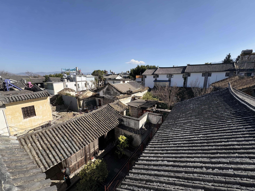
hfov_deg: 102.1
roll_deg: +0.3
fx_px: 103
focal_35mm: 14
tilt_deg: -10.5
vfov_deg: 85.7
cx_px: 128
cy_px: 96
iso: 50
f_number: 2.2
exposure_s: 1/1637
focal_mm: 2.22
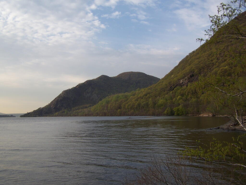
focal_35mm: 38
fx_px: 270
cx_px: 123
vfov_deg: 37.7
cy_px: 92
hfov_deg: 49.0
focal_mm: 6.3
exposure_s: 1/500
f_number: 2.8
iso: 80
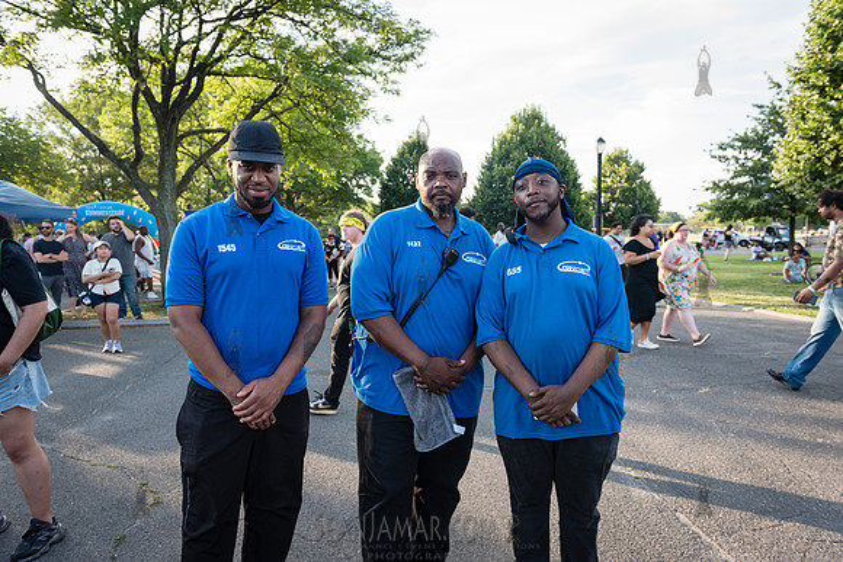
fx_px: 609
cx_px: 422
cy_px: 281
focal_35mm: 26
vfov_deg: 49.6
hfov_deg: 69.4
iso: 2000
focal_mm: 26
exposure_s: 1/1000
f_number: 5
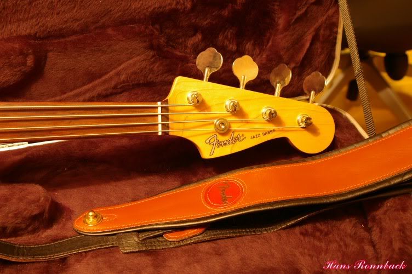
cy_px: 137
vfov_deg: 27.2
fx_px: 566
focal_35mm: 50
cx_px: 206
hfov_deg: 40.0
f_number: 4.5
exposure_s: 3
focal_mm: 33
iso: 200
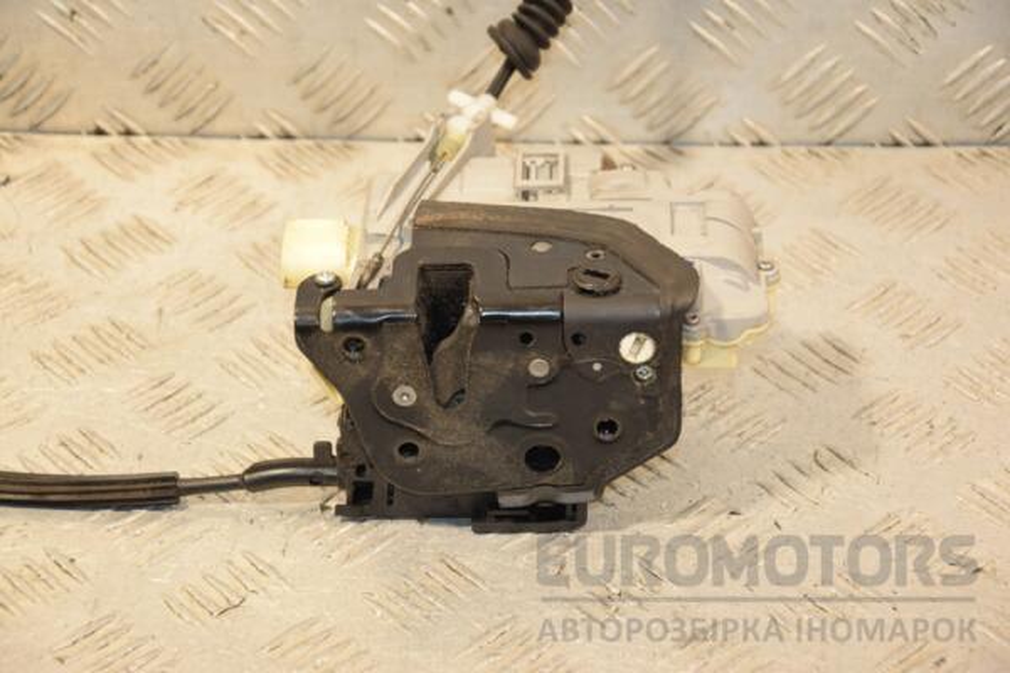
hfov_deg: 19.5
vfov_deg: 13.0
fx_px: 2946
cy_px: 336
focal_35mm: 105
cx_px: 505
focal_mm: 70
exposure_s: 1/200
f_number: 5.3
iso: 800
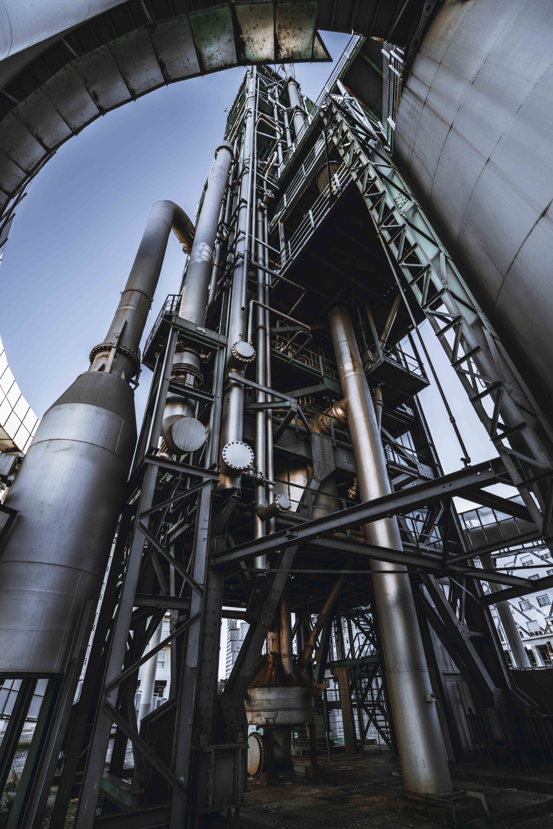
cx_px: 276
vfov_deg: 96.7
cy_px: 414
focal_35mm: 16
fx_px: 369
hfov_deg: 73.8
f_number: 2.8
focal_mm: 16
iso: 50
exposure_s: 1/500
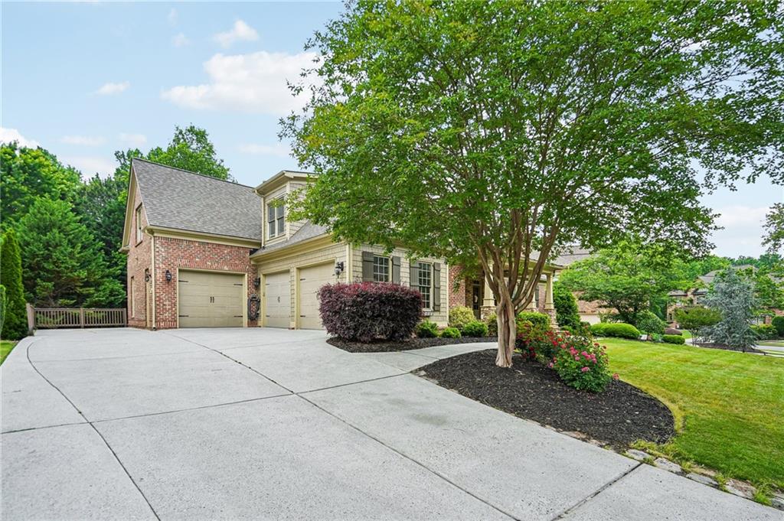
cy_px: 260
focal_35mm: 16
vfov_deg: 73.7
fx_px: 348
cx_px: 392
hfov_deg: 96.8
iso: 50
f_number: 4
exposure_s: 1/125
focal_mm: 16
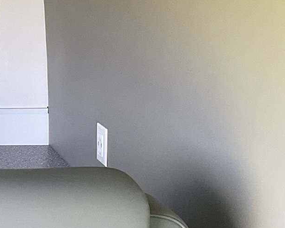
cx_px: -188
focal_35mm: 94
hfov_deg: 17.5
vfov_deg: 16.3
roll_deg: -0.6
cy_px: 71
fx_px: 793
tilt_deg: -13.0
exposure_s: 1/83
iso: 64
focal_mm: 3
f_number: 1.8
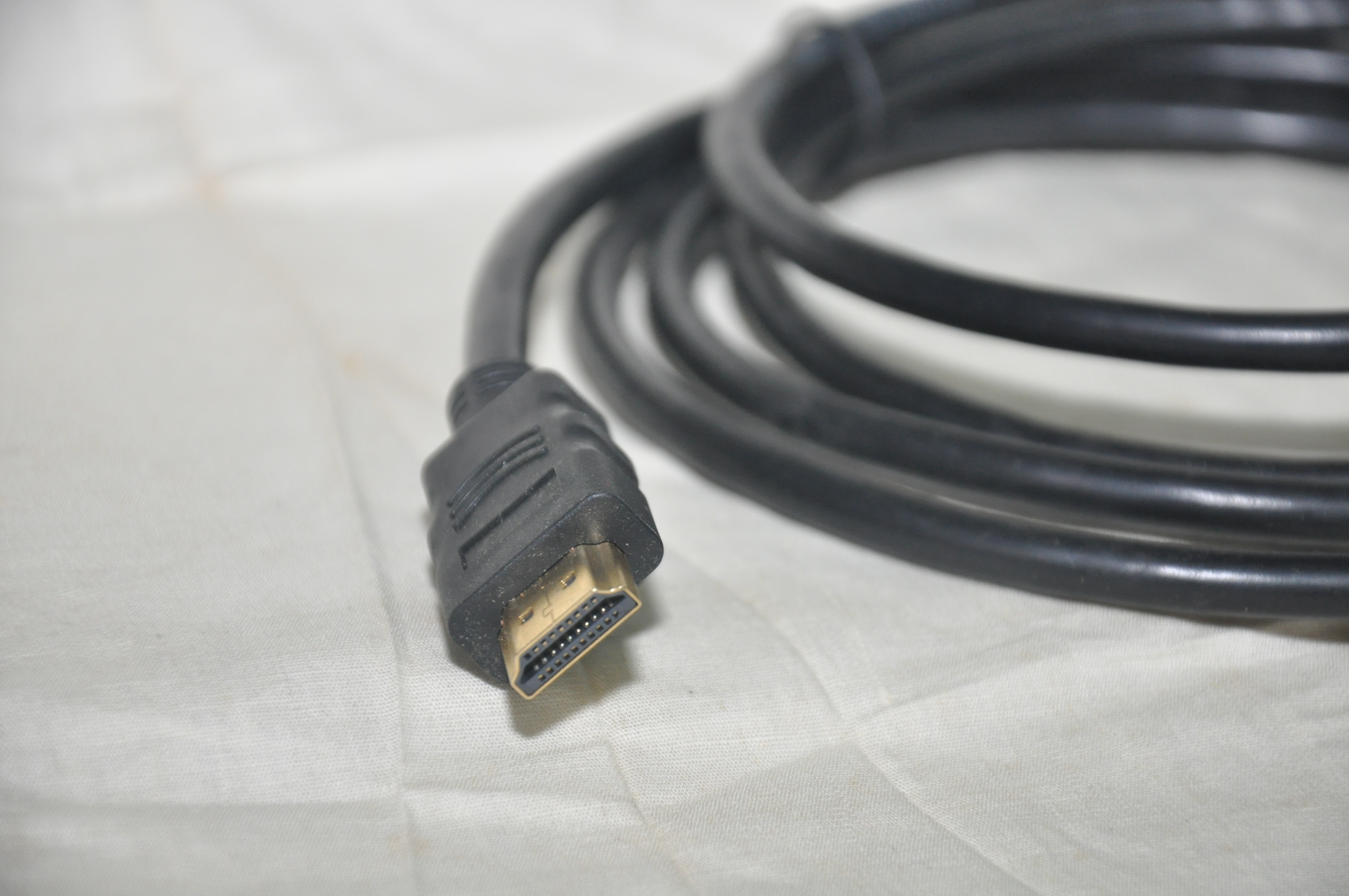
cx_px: 674
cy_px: 448
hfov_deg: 13.1
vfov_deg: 8.7
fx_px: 5895
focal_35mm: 158
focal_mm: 105
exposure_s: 1/50
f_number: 5.6
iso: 1000
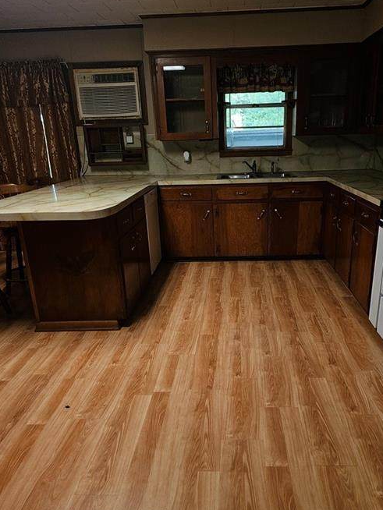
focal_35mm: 27
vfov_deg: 65.1
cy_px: 282
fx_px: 398
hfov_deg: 51.2
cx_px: 223
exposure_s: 1/24
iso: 125
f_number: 1.7
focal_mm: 6.3
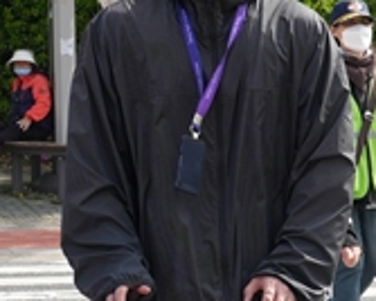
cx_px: 880
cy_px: 382
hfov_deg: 9.5
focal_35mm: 182
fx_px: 2028
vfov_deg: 8.4
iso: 100
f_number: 4
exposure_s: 1/400
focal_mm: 24
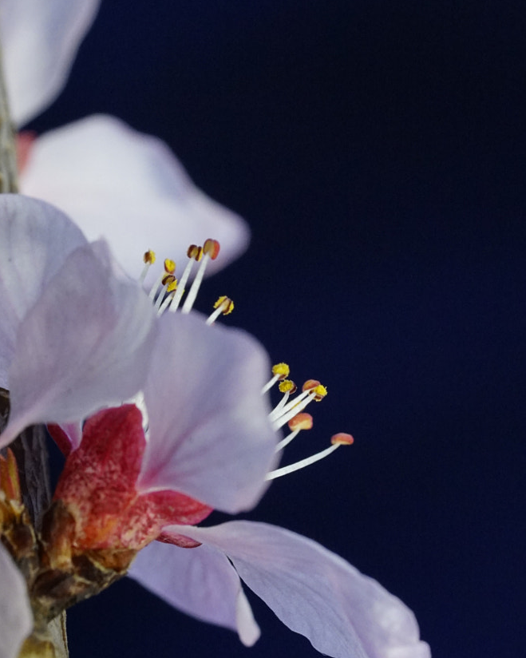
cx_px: 282
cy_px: 378
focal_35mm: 164
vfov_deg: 11.8
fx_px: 3192
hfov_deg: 9.4
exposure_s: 1/100
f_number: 10
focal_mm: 90
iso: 2500
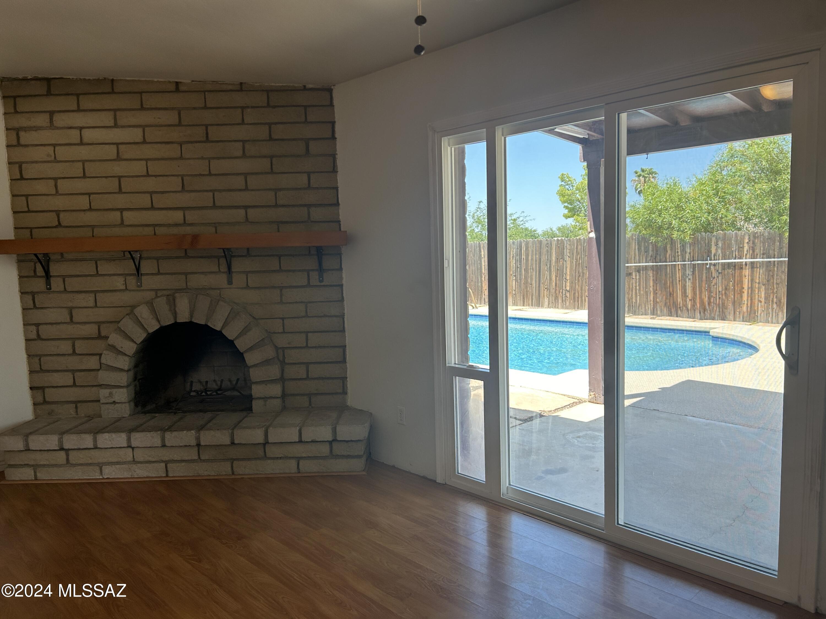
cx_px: 413
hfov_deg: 67.3
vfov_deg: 53.1
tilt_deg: -6.5
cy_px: 310
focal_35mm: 26
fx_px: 620
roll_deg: +1.9
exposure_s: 1/411
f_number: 1.5
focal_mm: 5.7
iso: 50
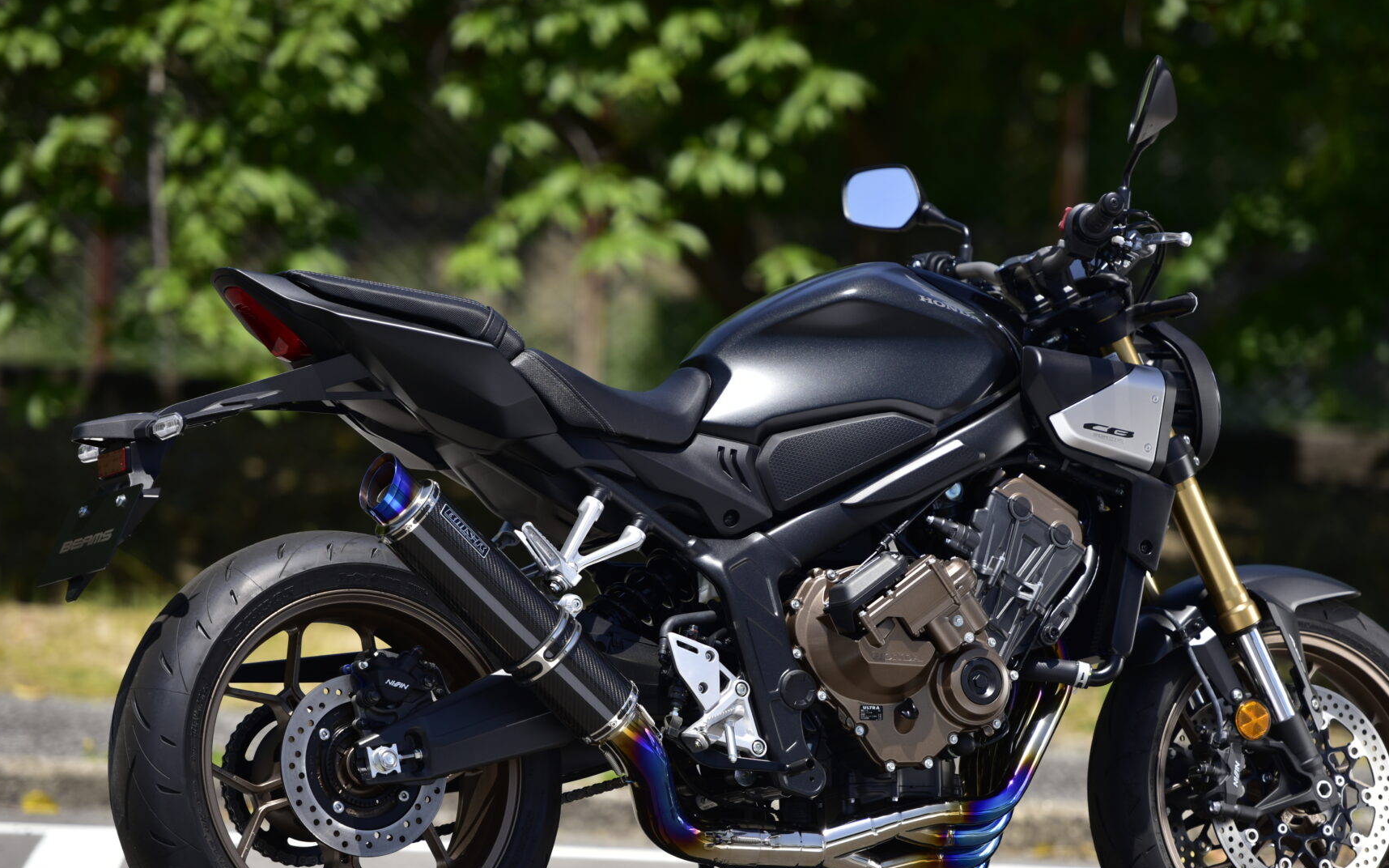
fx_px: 7873
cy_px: 504
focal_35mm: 208
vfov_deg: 6.3
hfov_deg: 10.1
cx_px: 734
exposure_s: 1/2000
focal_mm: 175
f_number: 2.8
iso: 100
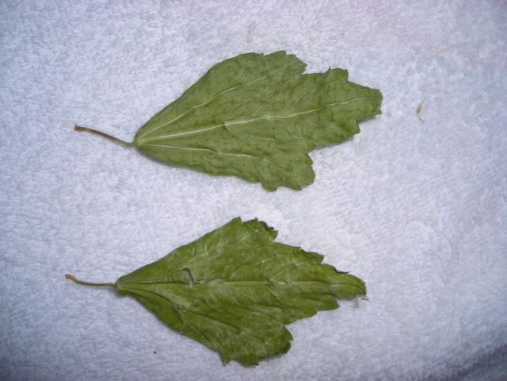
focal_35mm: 38
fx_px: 557
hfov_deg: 49.0
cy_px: 190
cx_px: 254
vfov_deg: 37.7
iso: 50
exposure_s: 1/60.1
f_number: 3.2
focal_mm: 6.3
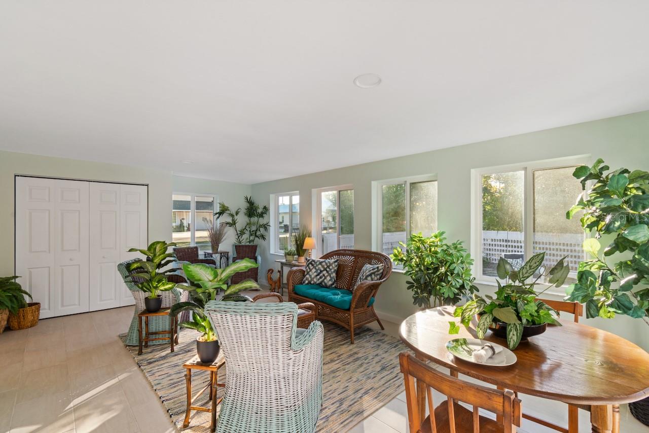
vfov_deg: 77.4
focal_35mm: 15
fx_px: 270
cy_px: 216
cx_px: 324
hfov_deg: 100.4
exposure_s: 1/2
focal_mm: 10
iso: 250
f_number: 10
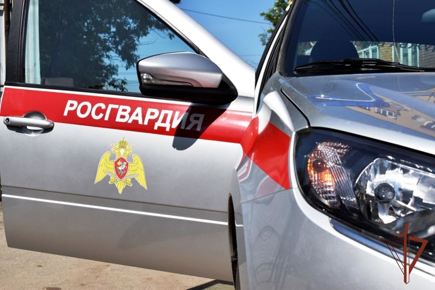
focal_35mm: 54
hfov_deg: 36.9
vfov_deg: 25.1
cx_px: 218
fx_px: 652
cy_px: 145
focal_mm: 36
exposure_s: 1/2000
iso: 400
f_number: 8
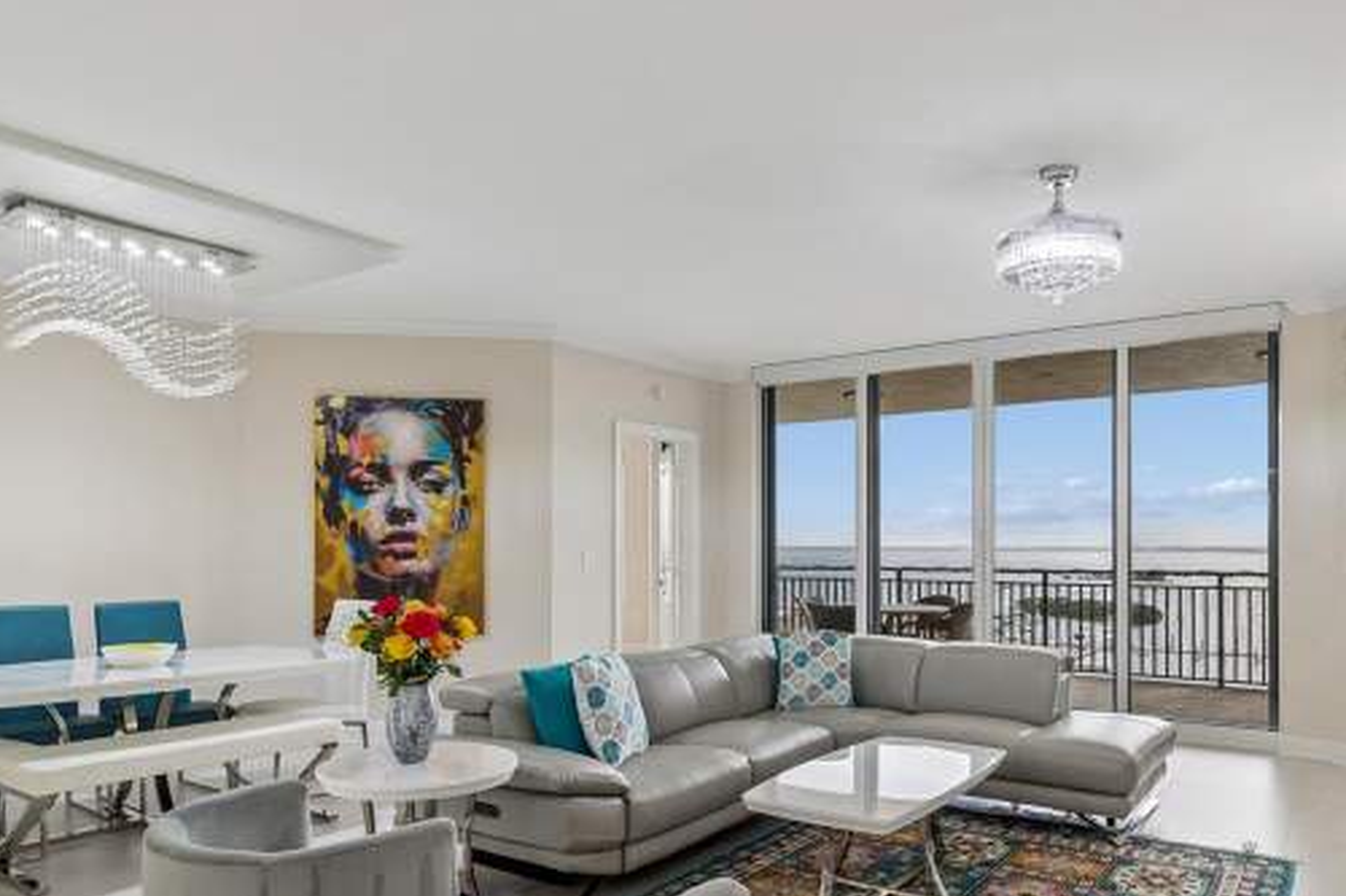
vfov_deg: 52.7
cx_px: 751
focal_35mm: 24
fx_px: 897
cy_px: 537
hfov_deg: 73.5
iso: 100
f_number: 7.1
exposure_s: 1/40
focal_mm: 10
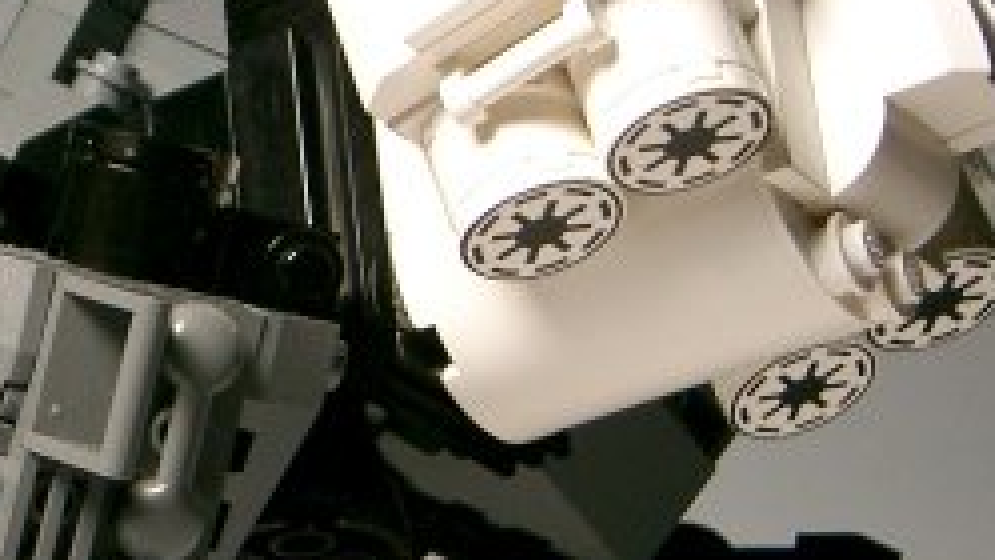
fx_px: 4063
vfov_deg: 7.9
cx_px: -108
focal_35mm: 154
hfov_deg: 13.7
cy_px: 364
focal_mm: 11.4
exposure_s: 1/200
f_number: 3.3
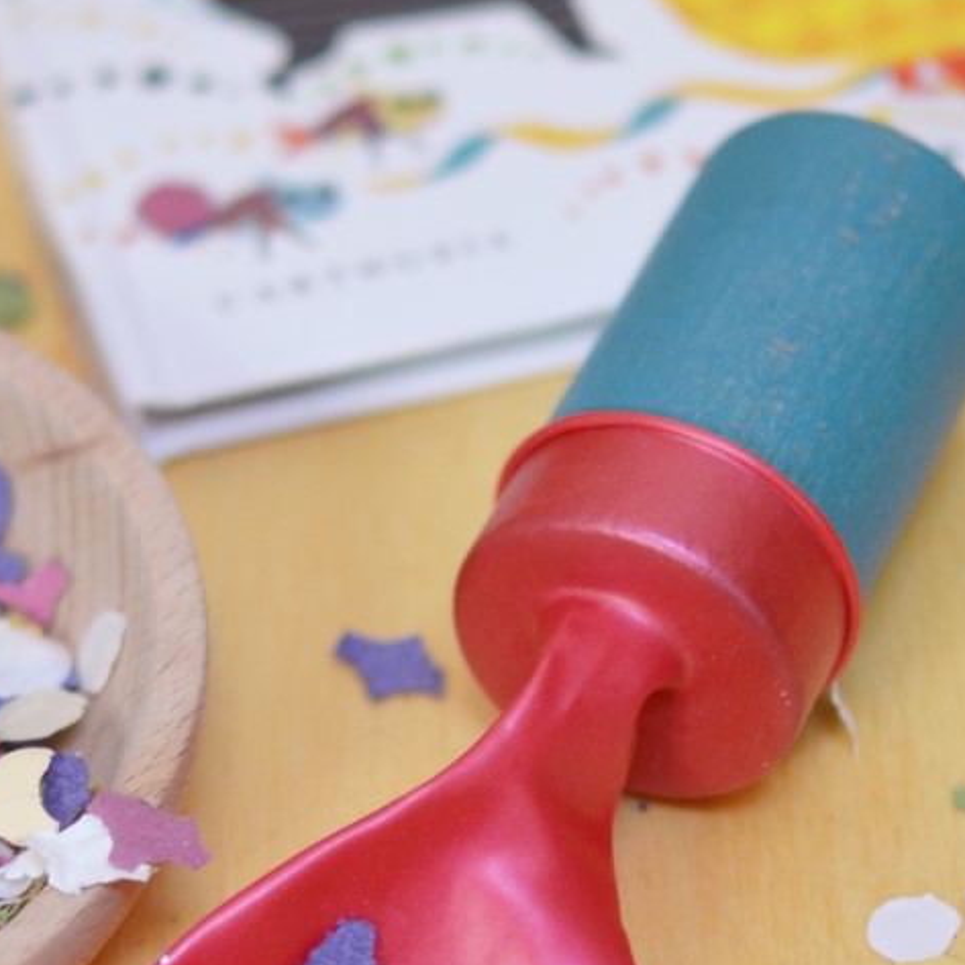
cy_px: 252
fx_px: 4840
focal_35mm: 153
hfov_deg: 11.4
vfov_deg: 11.4
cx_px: 361
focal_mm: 35
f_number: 1.8
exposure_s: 1/100
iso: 400
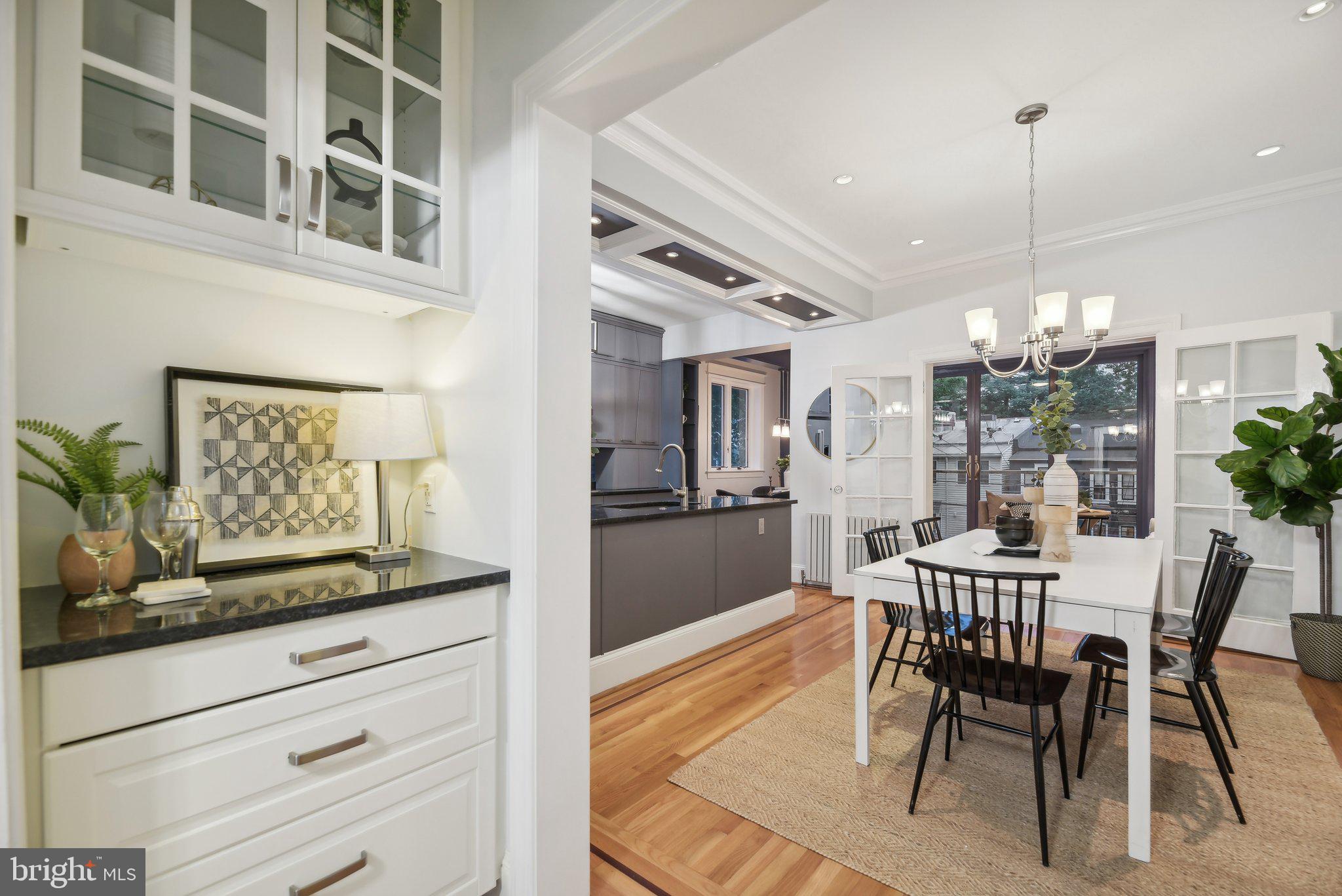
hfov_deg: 104.2
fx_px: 522
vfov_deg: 81.3
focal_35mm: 14
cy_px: 448
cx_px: 671
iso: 400
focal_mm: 14
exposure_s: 1/30
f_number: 8
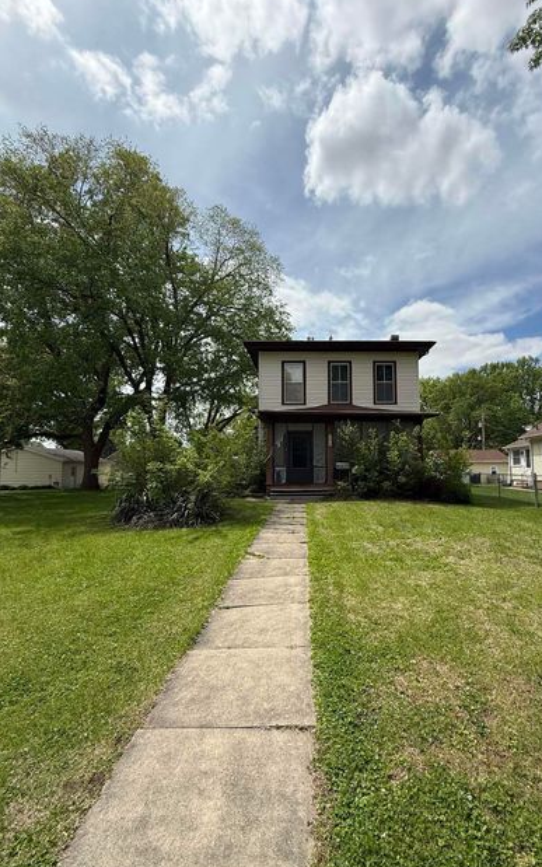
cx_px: 325
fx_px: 378
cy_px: 449
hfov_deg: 70.5
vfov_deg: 97.8
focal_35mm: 16
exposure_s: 1/2320
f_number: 2.2
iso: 50
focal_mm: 2.22
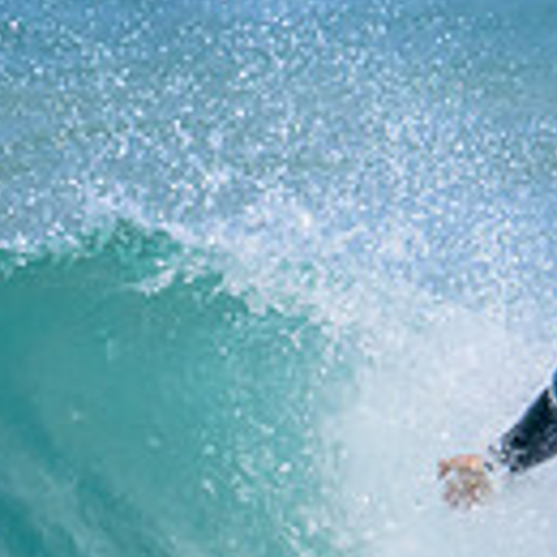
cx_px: 547
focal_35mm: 4111
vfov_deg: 0.4
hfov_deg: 0.4
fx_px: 74839
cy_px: 572
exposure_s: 1/2000
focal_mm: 800
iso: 1400
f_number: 16
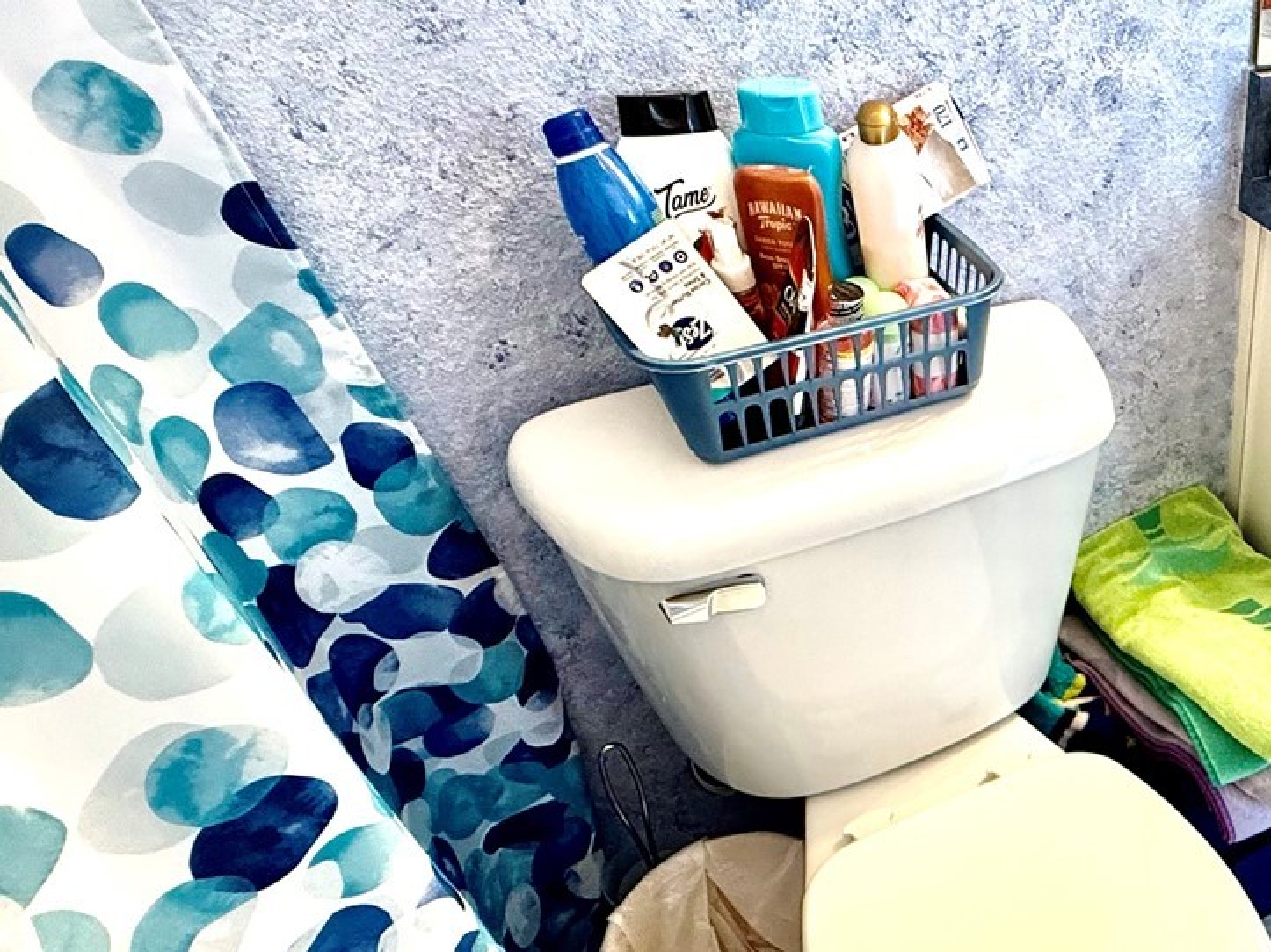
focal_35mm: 31
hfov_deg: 49.8
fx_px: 1138
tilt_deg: -38.9
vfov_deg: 45.3
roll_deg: -3.8
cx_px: 1209
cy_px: 534
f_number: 2.2
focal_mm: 2.22
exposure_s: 1/120
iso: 250
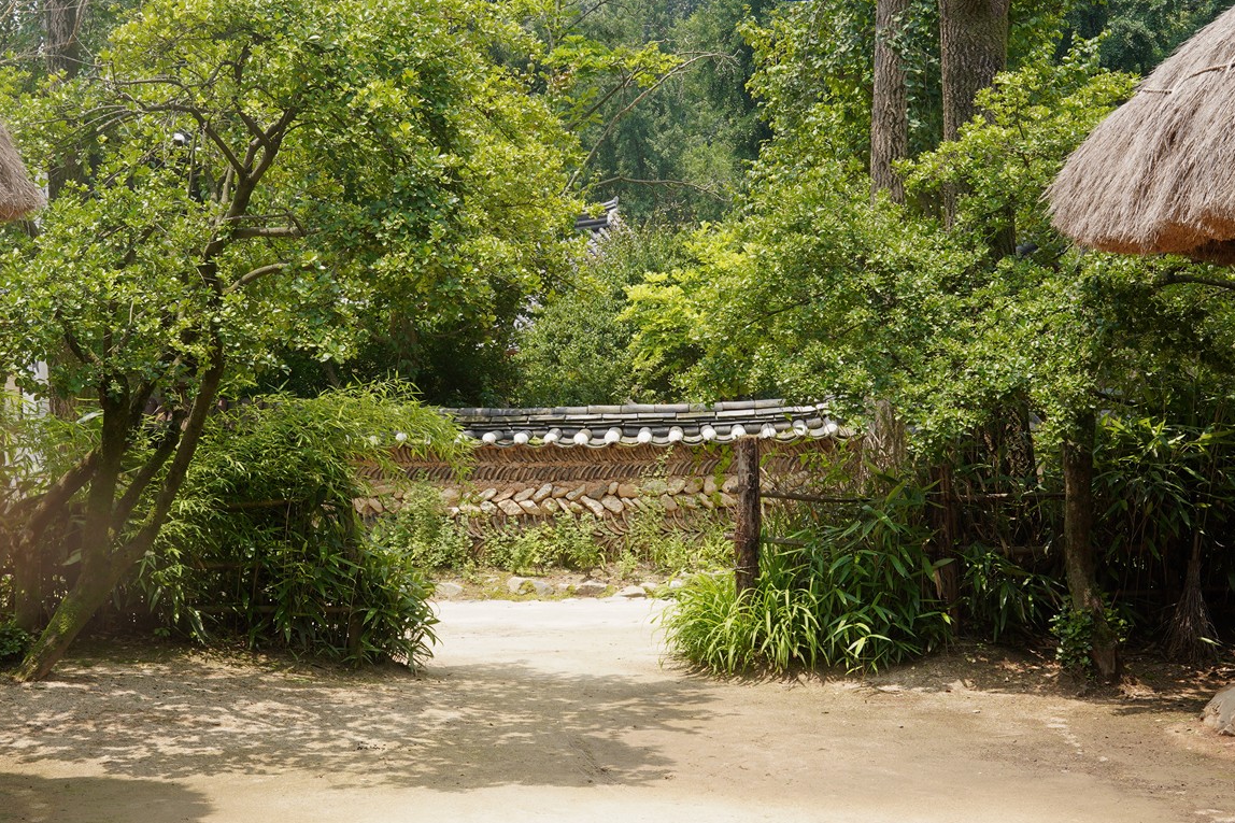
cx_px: 559
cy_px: 412
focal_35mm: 61
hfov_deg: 32.9
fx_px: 2092
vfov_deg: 22.3
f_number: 11
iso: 200
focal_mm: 35
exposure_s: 1/100
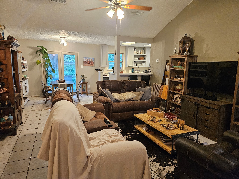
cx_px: 120
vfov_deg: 58.9
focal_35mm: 23
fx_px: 159
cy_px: 90
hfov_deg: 73.9
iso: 800
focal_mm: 5.4
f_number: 1.8
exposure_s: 1/120
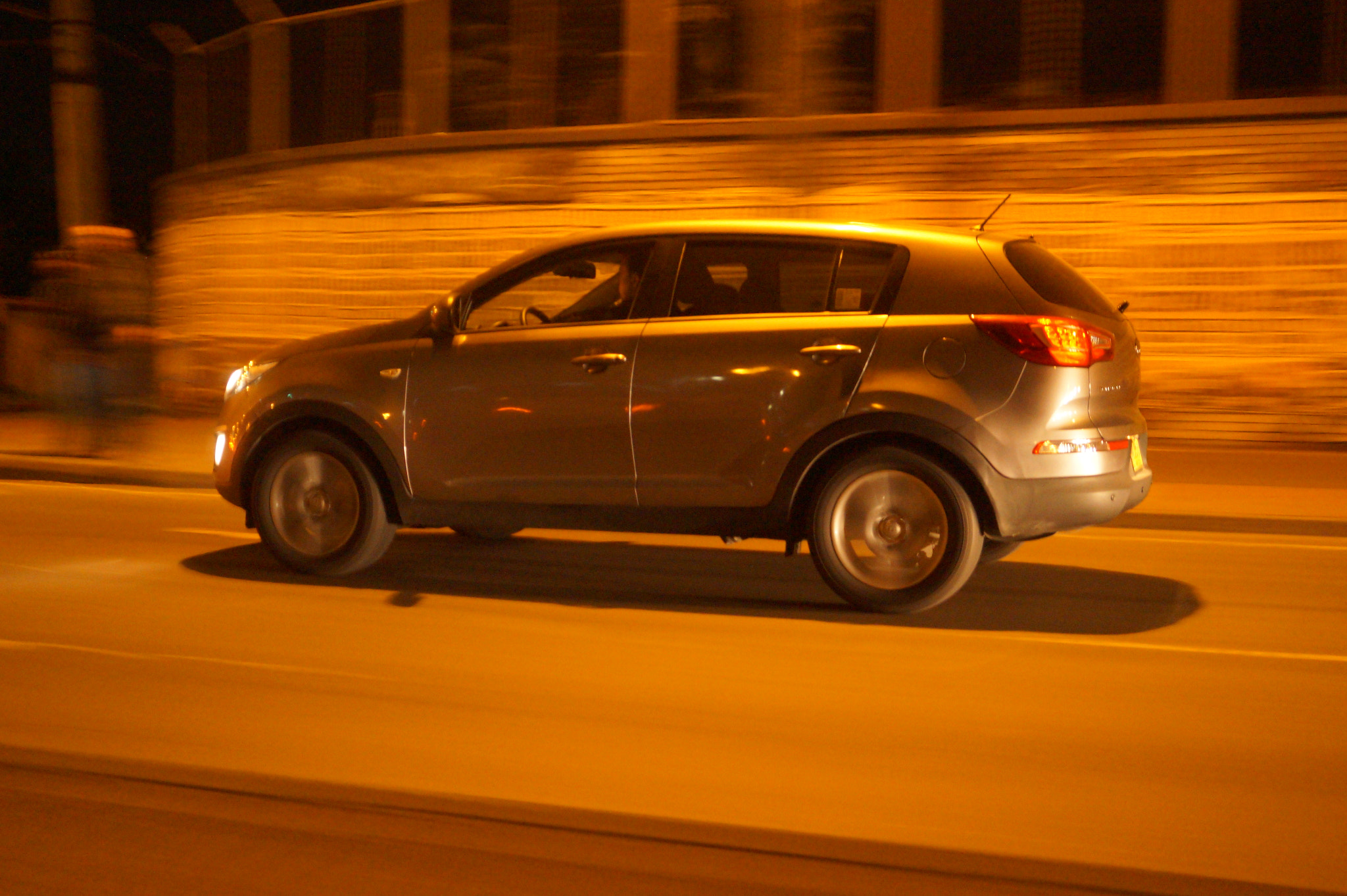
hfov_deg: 46.4
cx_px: 674
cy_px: 448
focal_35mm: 42
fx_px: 1571
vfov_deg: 31.9
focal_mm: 28
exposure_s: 1/15
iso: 3200
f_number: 5
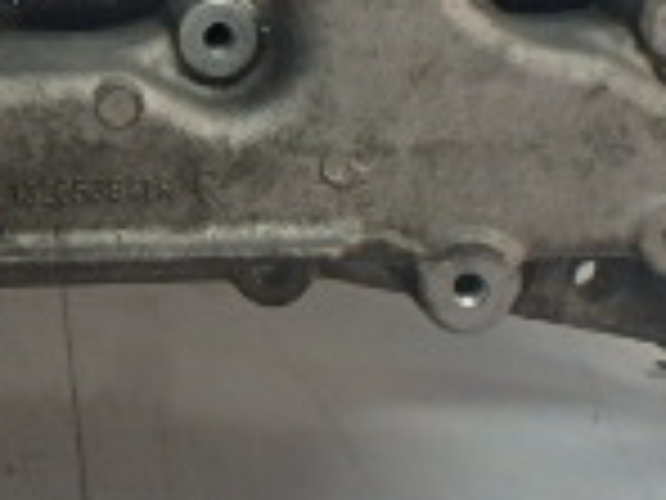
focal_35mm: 91
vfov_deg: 15.3
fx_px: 1751
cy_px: -189
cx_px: -207
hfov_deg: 19.8
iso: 250
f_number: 3.5
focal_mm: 3.7
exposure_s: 1/30
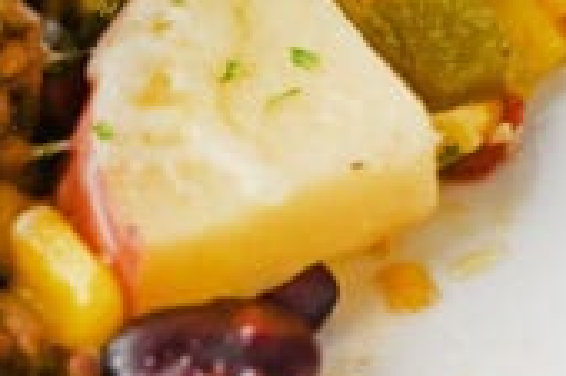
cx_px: -303
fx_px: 4728
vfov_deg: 4.5
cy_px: -205
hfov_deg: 6.7
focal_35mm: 301
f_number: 4
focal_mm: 50
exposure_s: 1/125
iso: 200
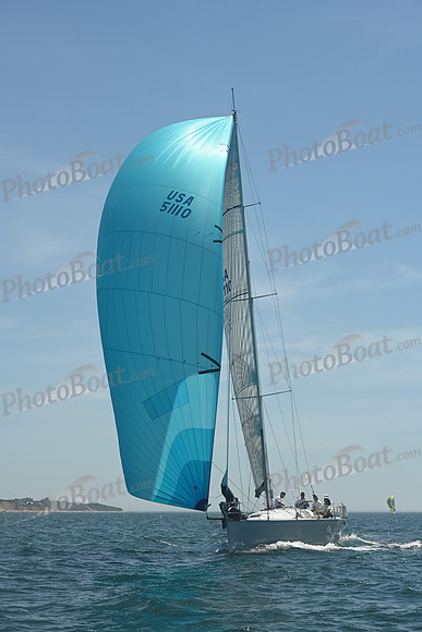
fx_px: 1230
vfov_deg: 28.8
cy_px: 316
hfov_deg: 19.5
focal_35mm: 70
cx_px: 211
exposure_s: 1/1000
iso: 320
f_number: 11
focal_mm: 70
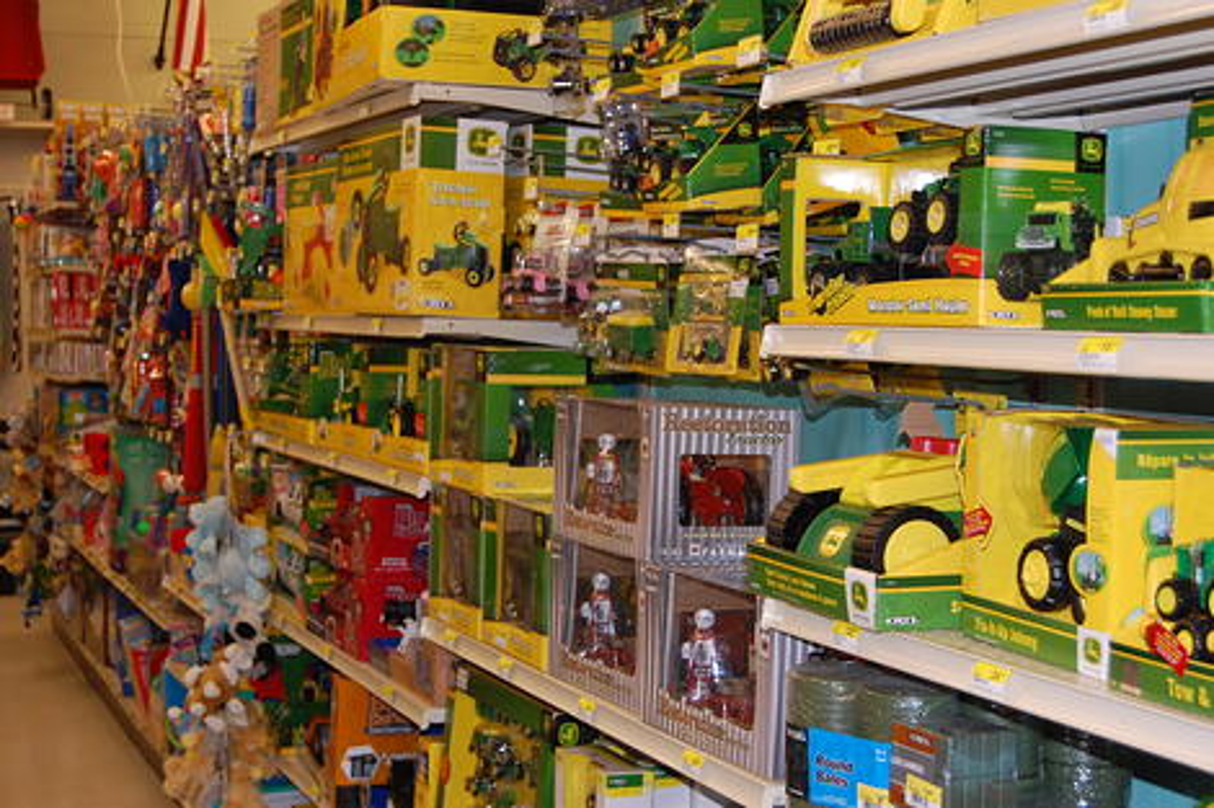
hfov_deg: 35.1
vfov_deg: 23.8
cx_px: 607
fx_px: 1921
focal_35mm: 57
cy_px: 404
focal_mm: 38
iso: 400
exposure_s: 1/60
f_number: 4.8
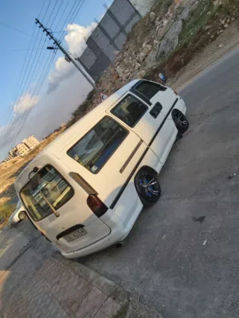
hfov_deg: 53.1
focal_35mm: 26
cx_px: 120
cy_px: 159
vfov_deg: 67.3
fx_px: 239
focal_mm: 3.92
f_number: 1.7
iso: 64
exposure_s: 1/1819
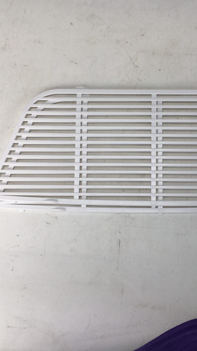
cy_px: 172
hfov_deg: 27.3
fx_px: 399
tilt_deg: -83.2
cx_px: 153
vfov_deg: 47.4
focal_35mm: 43
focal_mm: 4.15
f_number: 2.2
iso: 25
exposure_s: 1/384
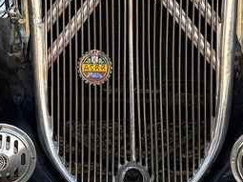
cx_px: 109
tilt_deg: -13.8
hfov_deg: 19.3
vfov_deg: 14.3
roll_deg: +1.4
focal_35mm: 102
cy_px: 10
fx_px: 716
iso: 100
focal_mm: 5.96
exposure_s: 1/121
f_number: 1.6
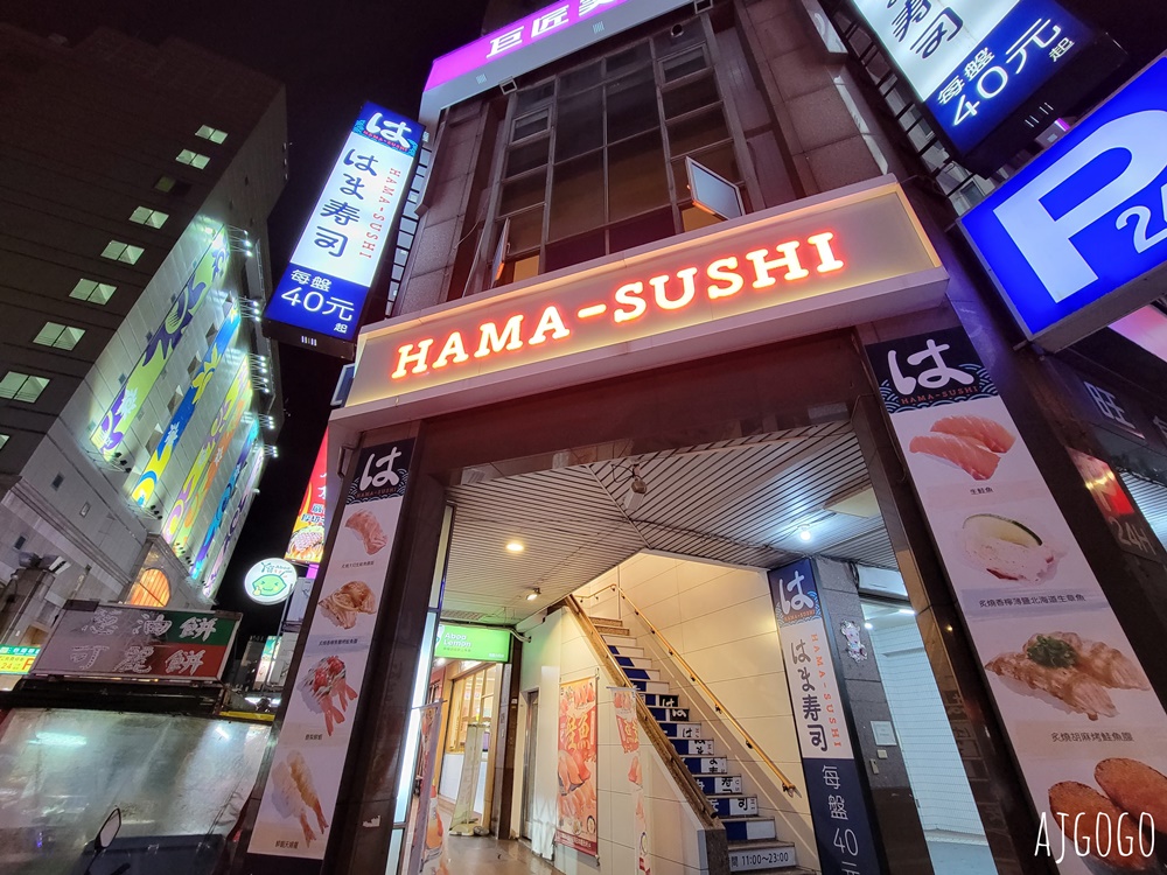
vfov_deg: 89.9
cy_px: 438
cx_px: 584
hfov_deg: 106.2
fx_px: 438
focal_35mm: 13
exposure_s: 1/30
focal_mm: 2.2
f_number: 2.2
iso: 640
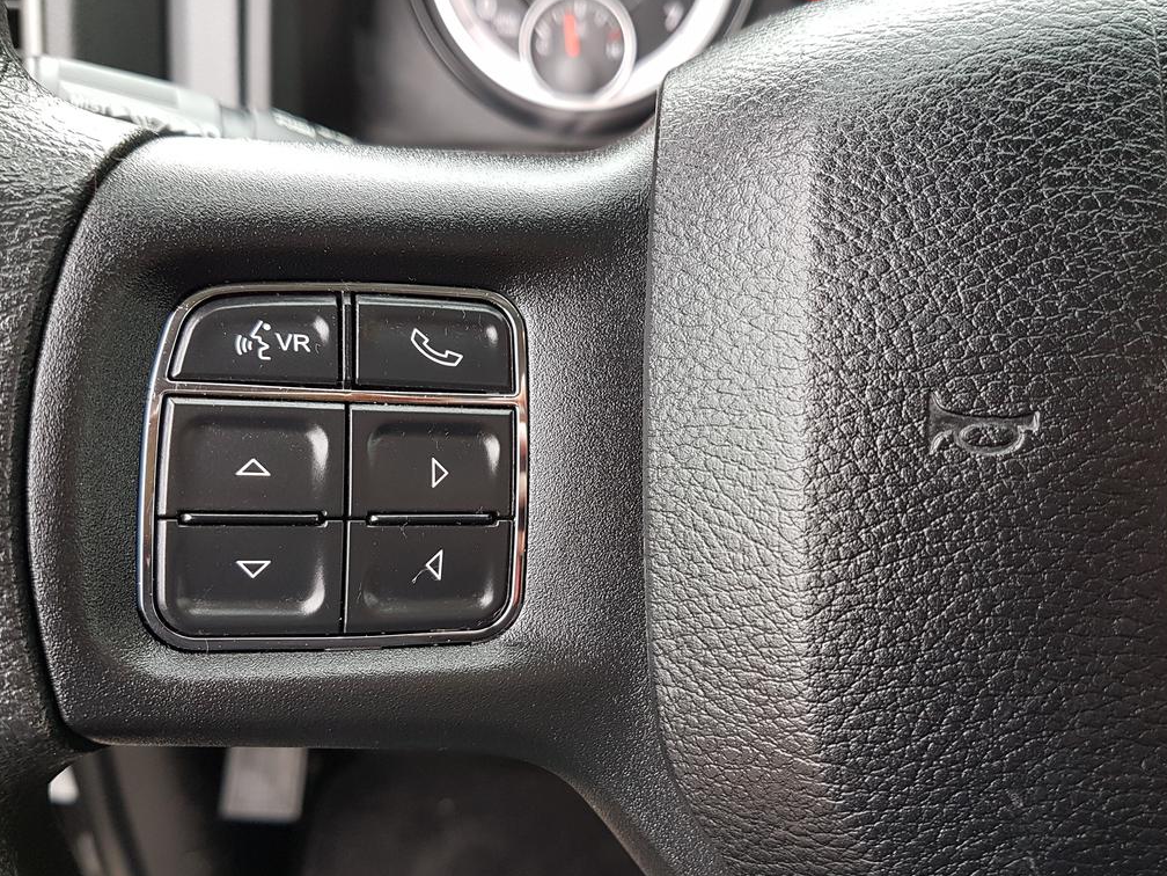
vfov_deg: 42.9
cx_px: 602
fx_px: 1113
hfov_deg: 55.3
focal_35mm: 33
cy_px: 497
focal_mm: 4.2
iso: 64
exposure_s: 1/50
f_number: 1.7
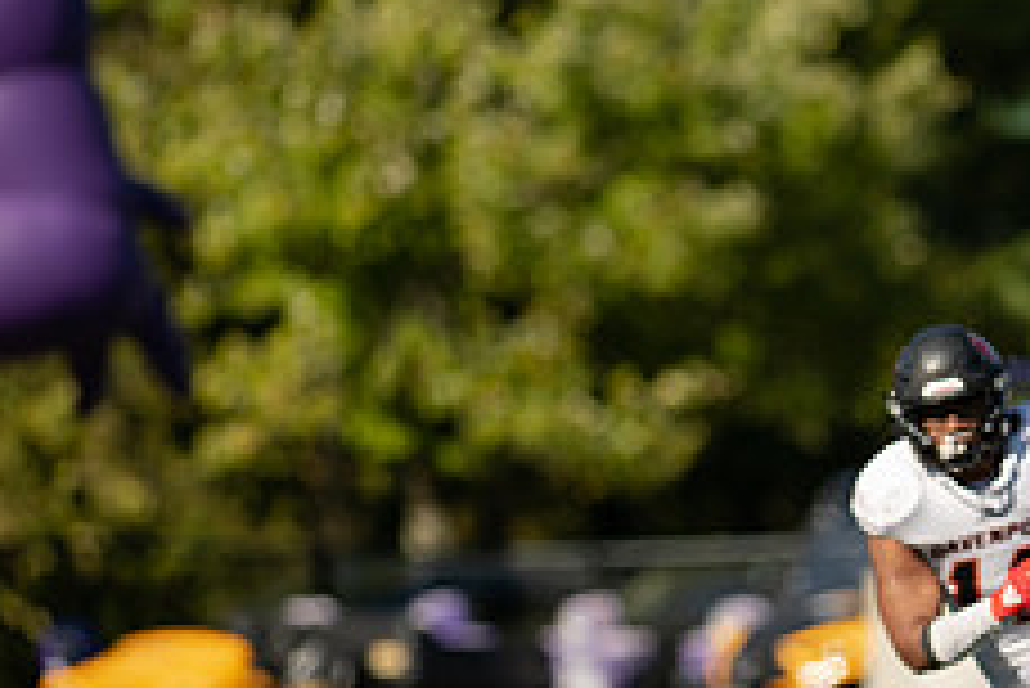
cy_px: 596
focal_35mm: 759
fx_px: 21729
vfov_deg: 1.8
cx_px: 1115
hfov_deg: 2.7
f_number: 3.5
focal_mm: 300
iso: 125
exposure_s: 1/2000
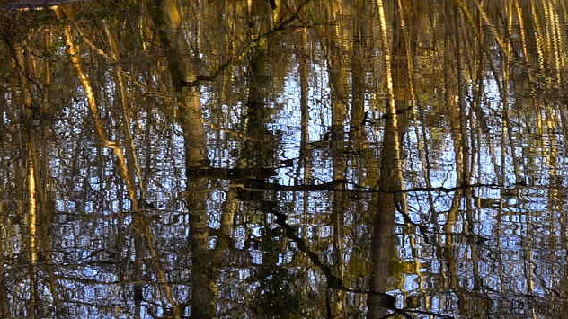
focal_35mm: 115
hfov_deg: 18.1
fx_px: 1736
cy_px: -20
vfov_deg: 10.4
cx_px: 573
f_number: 13
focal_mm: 29
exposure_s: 1/100
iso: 320
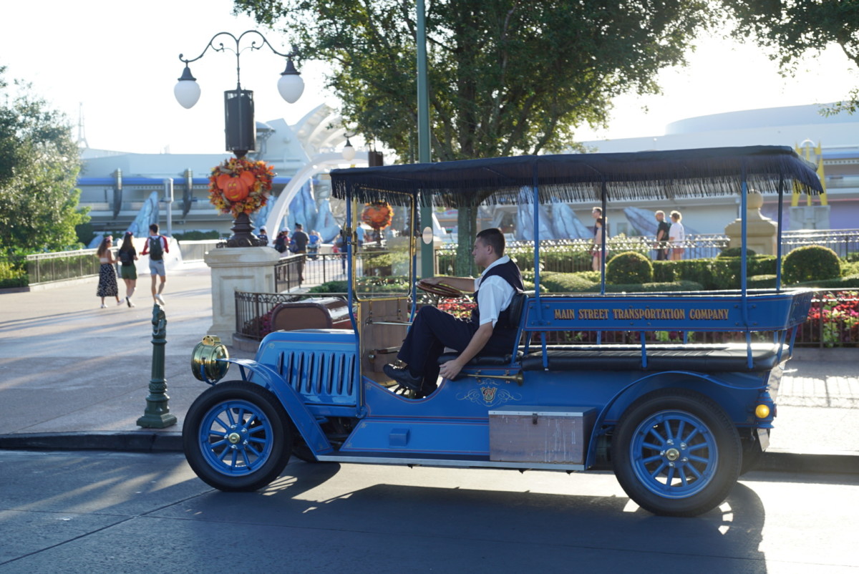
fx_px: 1194
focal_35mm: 50
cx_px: 430
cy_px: 287
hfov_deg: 39.6
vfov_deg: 27.0
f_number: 5.6
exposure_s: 1/125
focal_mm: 50
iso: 100
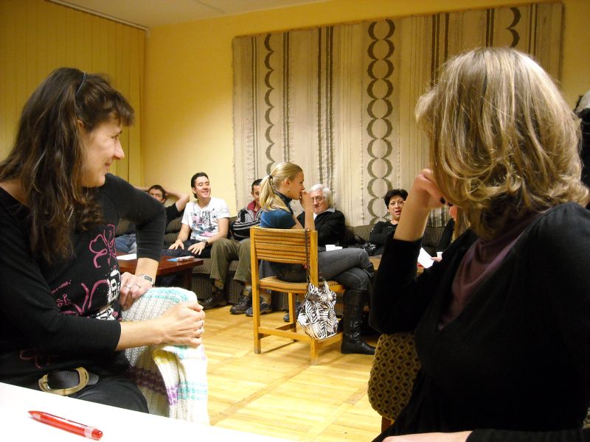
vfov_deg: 40.7
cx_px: 295
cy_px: 221
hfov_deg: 52.6
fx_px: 597
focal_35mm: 35
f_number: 2.8
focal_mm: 5.7
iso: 400
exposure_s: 1/24
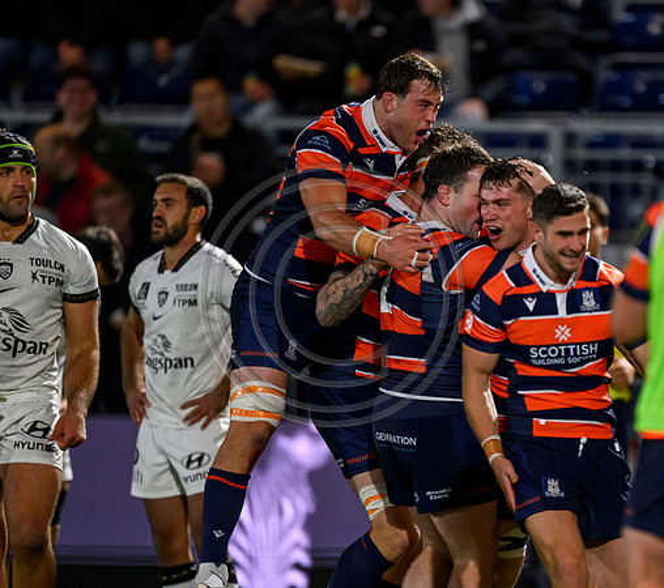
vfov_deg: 2.2
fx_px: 15249
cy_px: 327
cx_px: 490
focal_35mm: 744
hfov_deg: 2.5
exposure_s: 1/500
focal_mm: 560
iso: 4000
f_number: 4
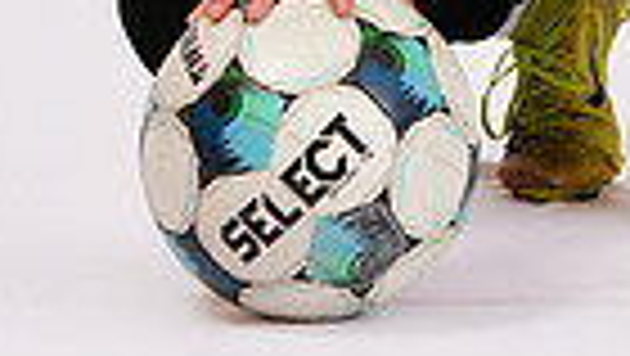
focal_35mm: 397
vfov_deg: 3.0
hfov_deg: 5.4
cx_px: 500
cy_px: -545
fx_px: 6637
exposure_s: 1/200
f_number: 9
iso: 125
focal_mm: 118
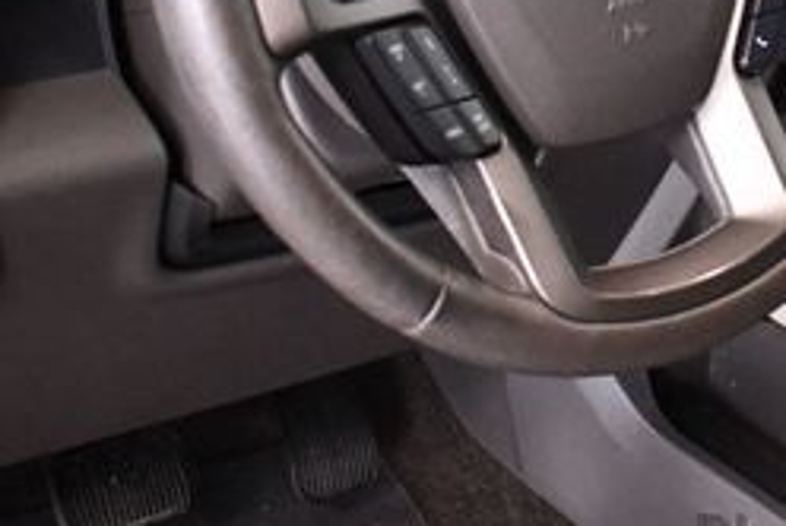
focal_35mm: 93
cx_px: 659
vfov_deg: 14.4
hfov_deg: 21.5
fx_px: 2033
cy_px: -76
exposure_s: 1/100
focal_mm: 18
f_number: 3.5
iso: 3200
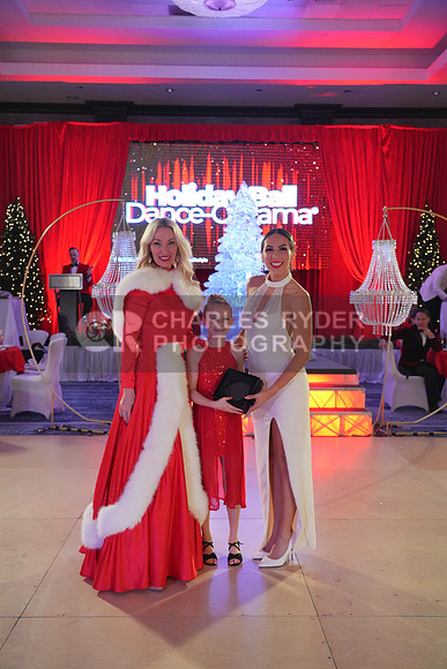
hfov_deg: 38.9
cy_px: 334
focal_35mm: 34
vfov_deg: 55.8
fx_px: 633
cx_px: 224
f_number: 4
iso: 4000
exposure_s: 1/400
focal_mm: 34
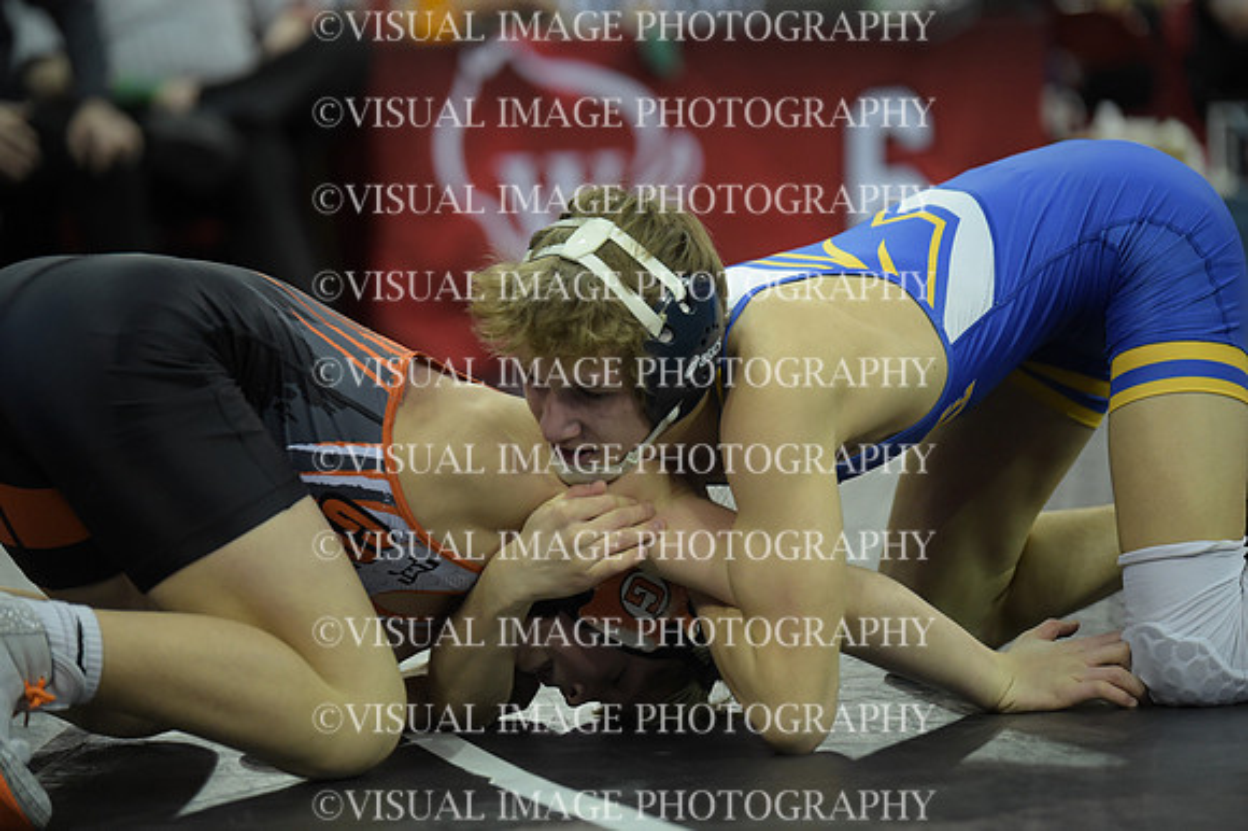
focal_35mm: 155
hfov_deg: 13.3
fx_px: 5370
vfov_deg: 8.8
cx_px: 624
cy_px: 416
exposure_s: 1/1250
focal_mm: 155
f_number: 2.8
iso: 4000
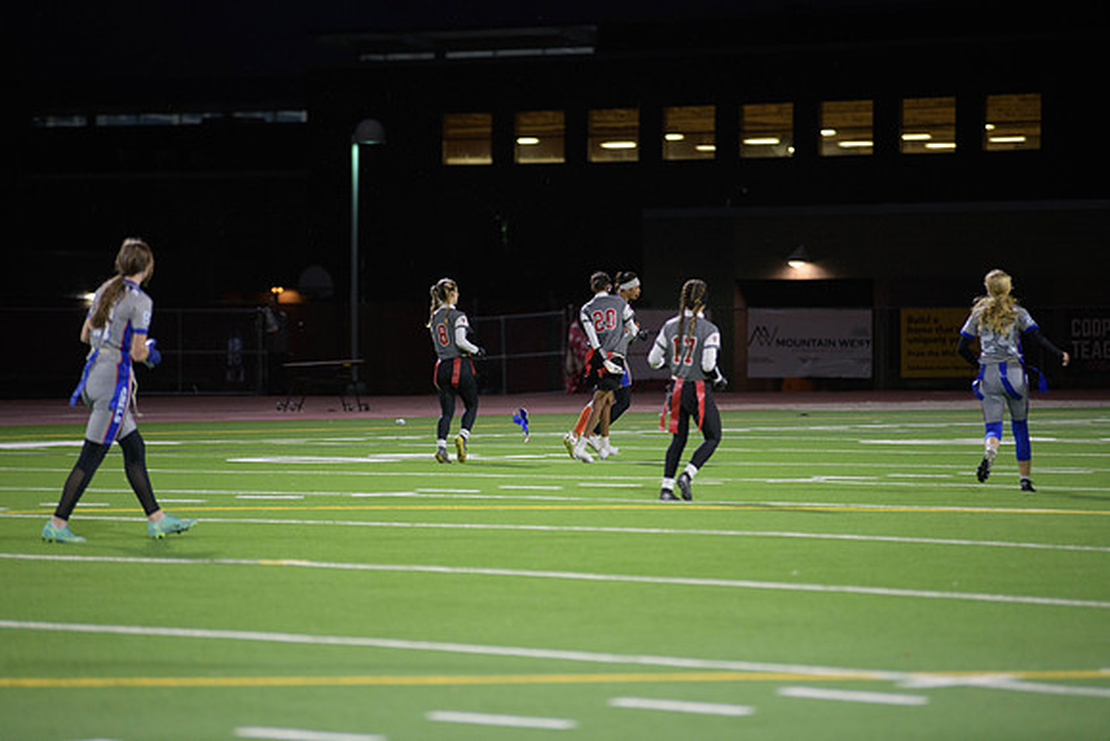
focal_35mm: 200
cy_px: 370
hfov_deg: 10.3
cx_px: 555
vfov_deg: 6.9
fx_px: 6168
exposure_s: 1/200
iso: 1250
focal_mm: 200
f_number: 2.8
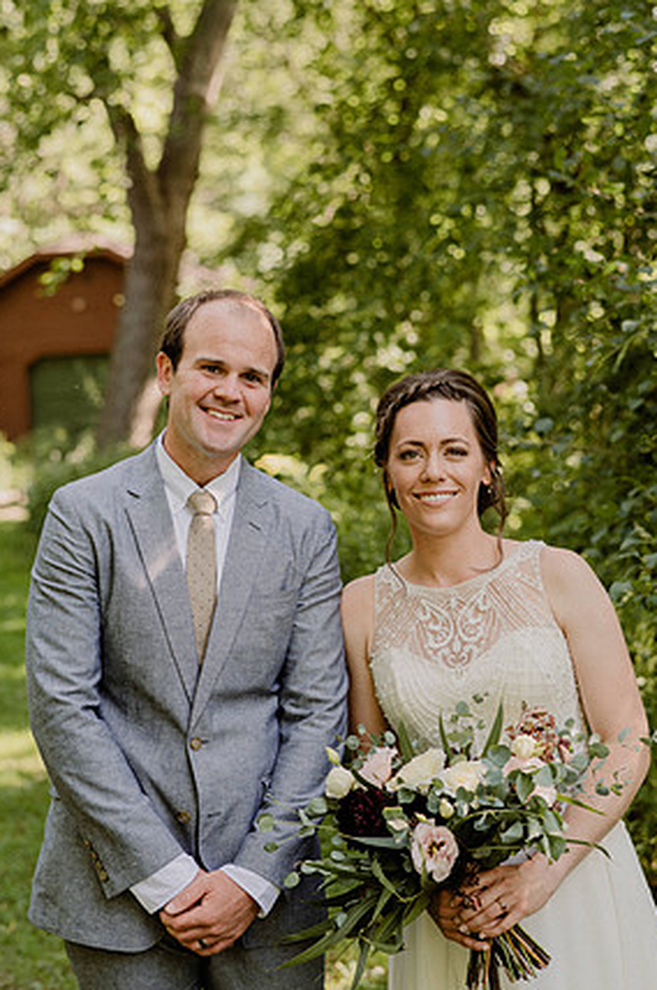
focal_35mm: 61
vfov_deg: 32.9
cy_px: 481
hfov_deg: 22.2
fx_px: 1675
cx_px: 332
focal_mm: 58
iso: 160
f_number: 3.2
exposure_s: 1/160
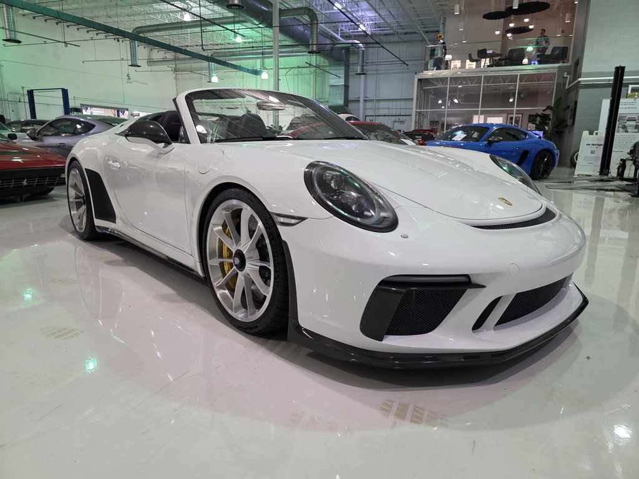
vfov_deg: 58.9
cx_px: 320
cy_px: 240
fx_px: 425
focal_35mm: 23
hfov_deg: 73.9
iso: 500
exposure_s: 1/120
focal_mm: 6.3
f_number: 1.7
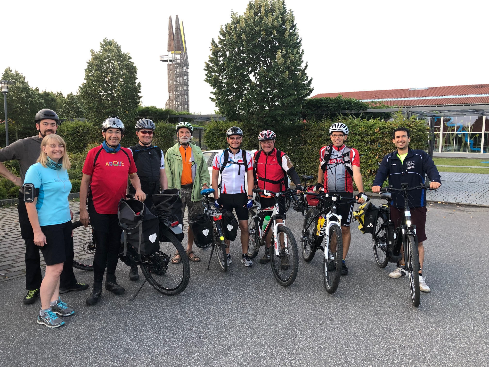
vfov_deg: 49.7
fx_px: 396
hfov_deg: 63.4
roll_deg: +0.1
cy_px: 184
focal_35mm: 28
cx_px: 244
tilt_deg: -4.4
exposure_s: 1/40
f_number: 1.8
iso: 25
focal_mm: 3.99
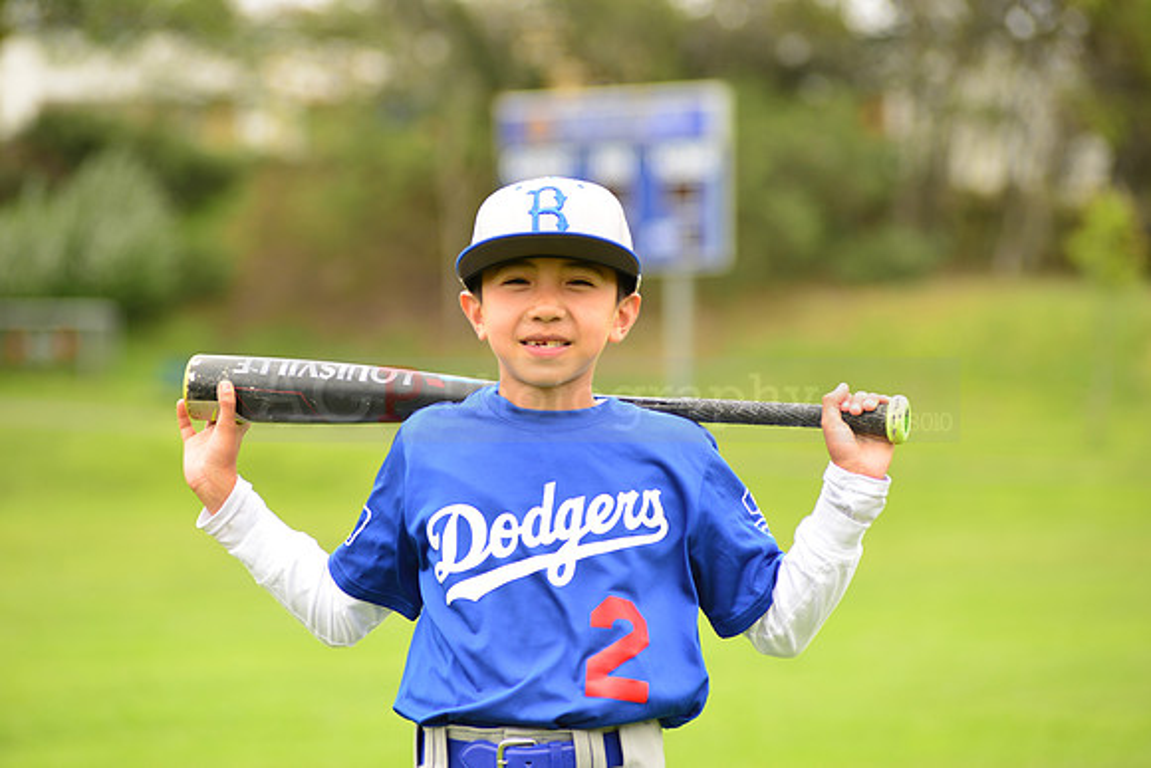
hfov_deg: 12.8
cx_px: 576
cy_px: 384
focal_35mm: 160
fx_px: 5117
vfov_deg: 8.6
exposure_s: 1/250
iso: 160
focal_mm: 160
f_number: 5
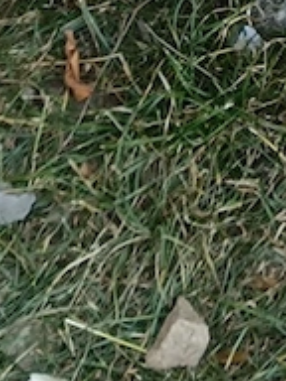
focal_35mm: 167
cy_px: -931
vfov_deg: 8.7
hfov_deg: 7.6
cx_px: 902
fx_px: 1840
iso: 395
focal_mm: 5.59
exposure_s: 1/101
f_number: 1.88
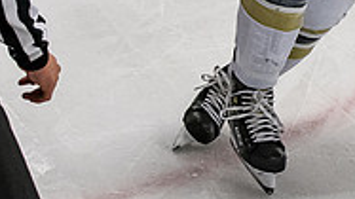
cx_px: 447
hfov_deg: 5.5
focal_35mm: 393
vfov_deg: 3.1
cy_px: -130
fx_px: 3698
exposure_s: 1/800
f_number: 4
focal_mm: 70
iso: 2500
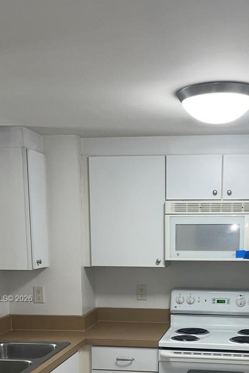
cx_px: 175
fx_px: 467
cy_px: 299
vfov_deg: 41.7
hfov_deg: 29.6
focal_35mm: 45
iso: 50
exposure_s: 1/30
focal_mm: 5.1
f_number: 1.6
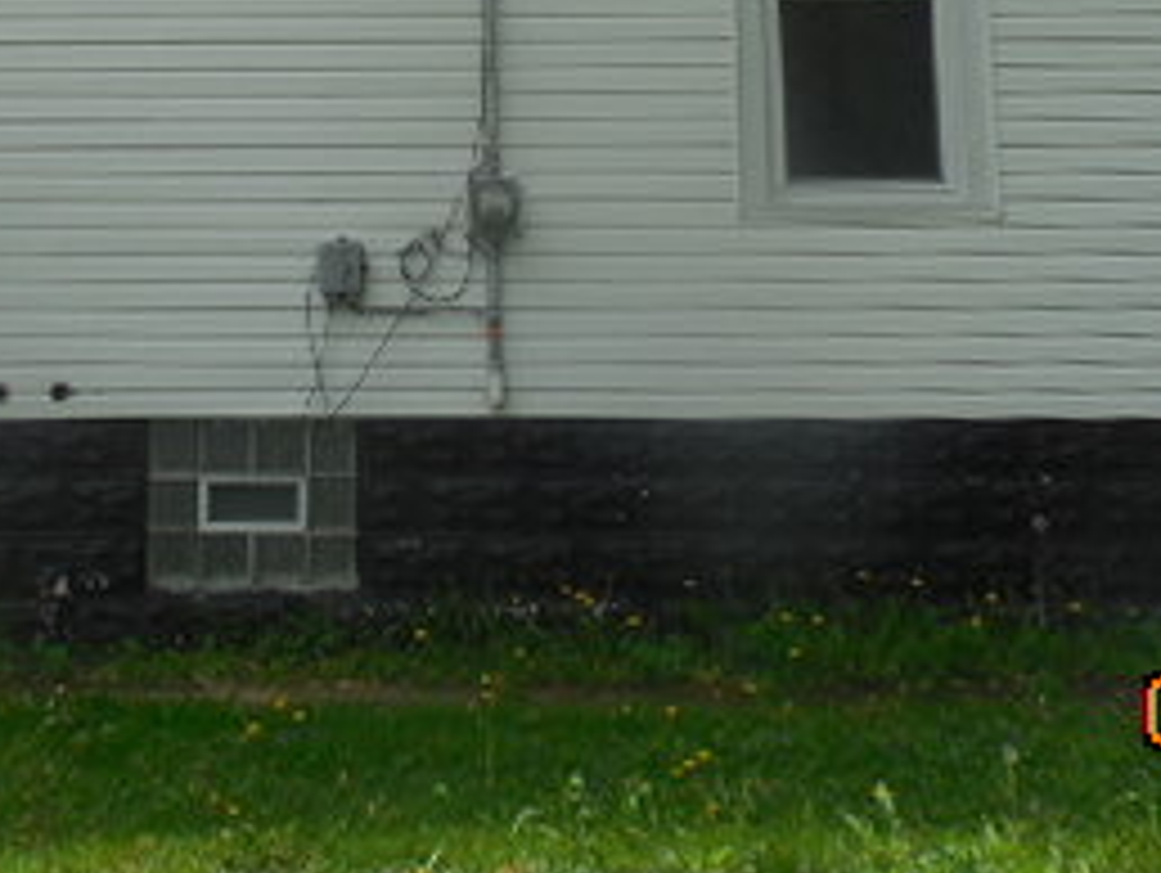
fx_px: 2081
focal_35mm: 62
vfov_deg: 22.0
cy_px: -158
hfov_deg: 30.9
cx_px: 360
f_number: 3.3
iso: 125
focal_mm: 4.5
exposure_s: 1/1000
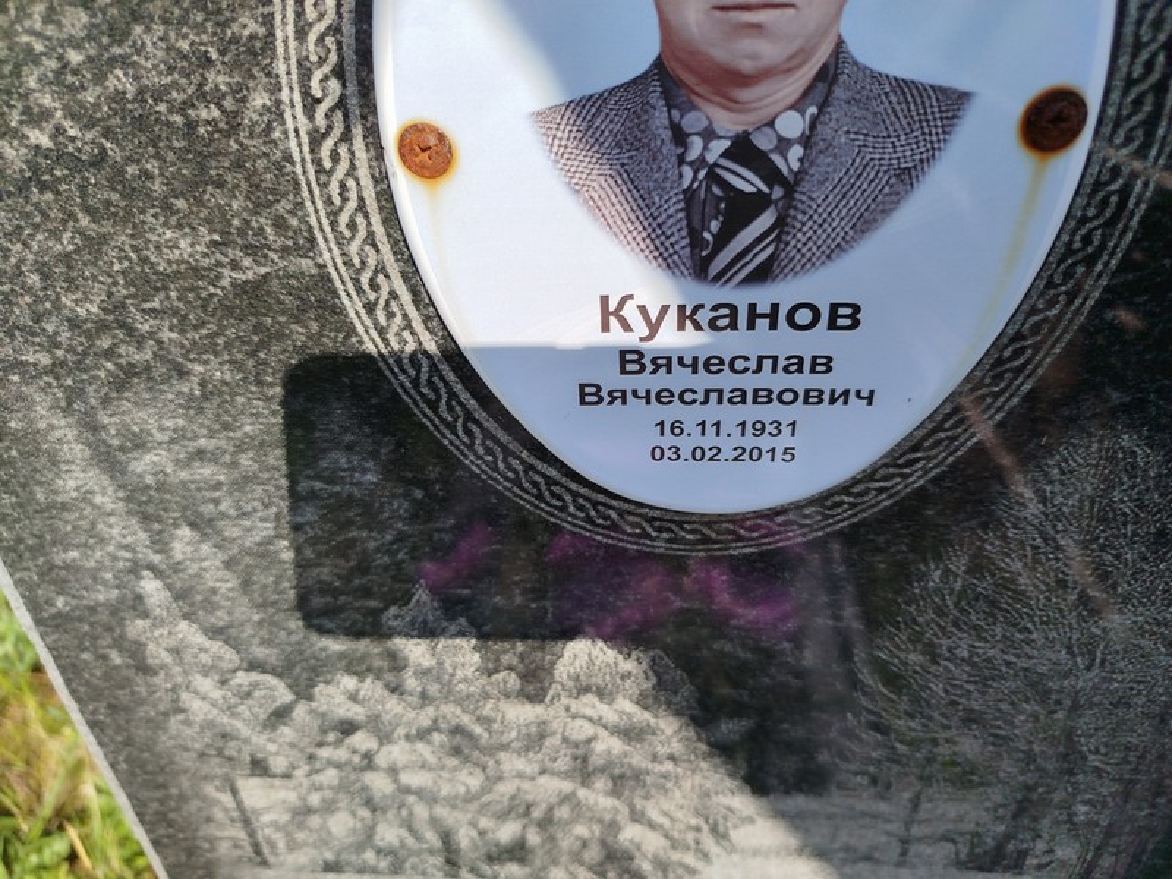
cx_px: 586
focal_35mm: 24
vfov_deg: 56.8
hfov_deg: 71.6
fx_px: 813
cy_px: 440
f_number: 1.7
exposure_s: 1/973
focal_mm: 5.31
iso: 50
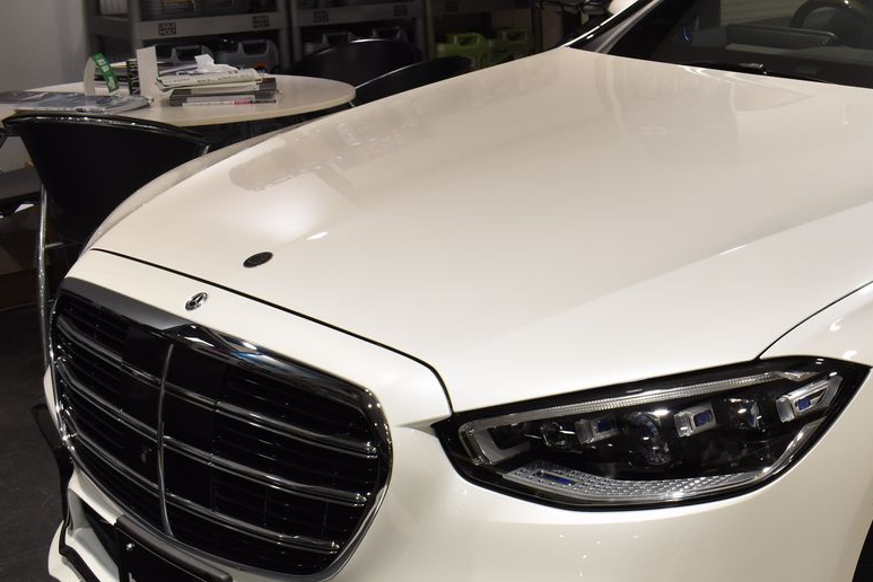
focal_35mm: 64
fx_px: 1552
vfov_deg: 21.2
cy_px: 346
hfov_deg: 29.8
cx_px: 815
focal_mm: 22
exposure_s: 1/30
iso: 720
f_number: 8
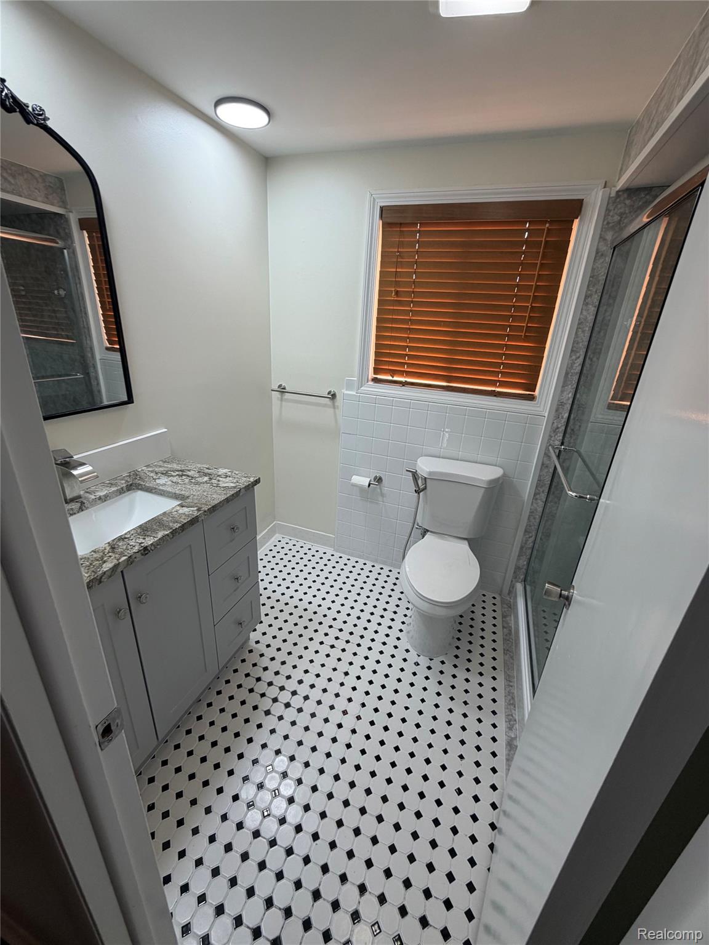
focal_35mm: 14
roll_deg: -3.7
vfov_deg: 102.1
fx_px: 382
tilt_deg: -22.0
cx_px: 354
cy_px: 472
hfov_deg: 85.7
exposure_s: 1/120
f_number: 2.2
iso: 80
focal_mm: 2.22
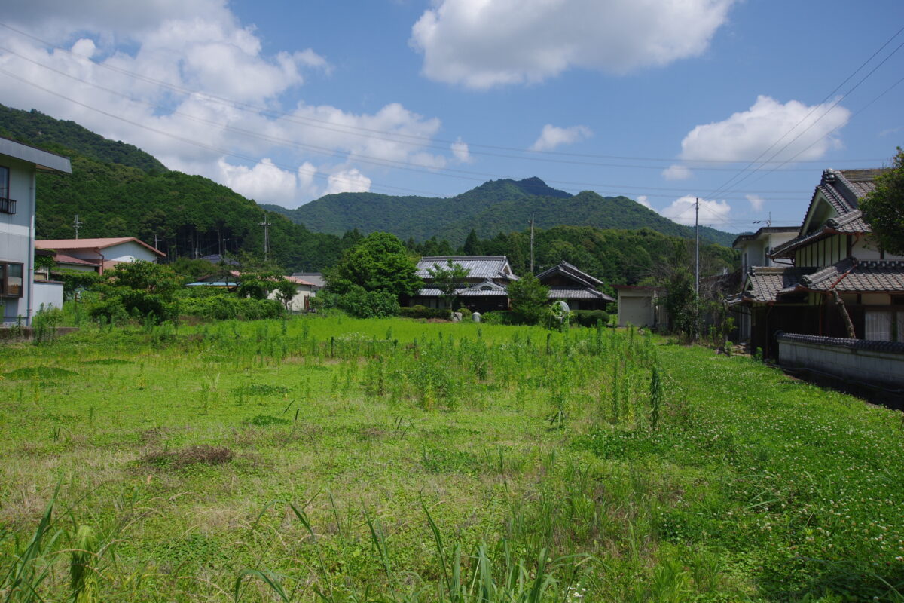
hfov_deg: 61.9
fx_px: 753
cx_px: 452
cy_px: 302
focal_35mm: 30
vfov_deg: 43.6
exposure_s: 1/250
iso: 100
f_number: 8
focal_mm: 20
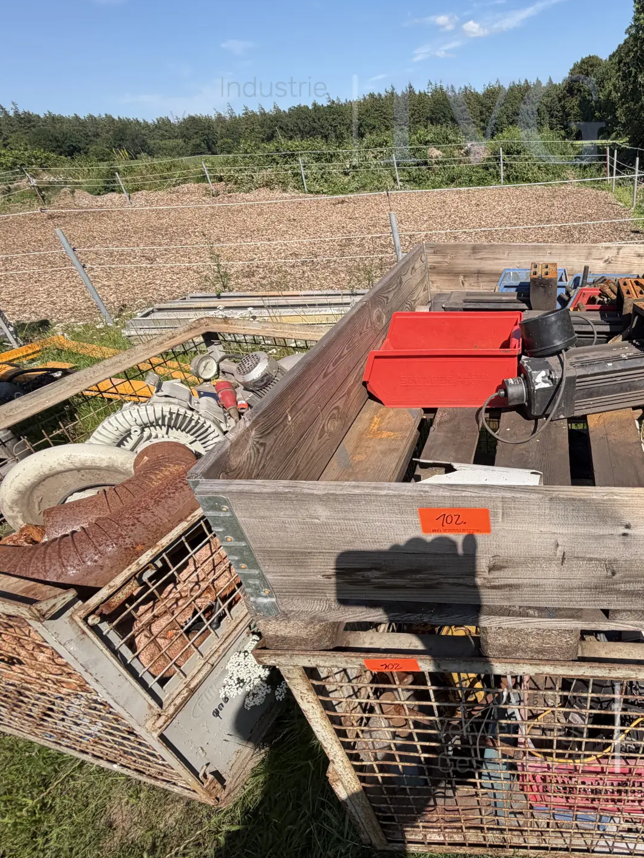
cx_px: 518
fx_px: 471
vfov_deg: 84.7
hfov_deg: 62.6
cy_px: 424
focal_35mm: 19
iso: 32
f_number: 2.2
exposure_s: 1/770
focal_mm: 2.22
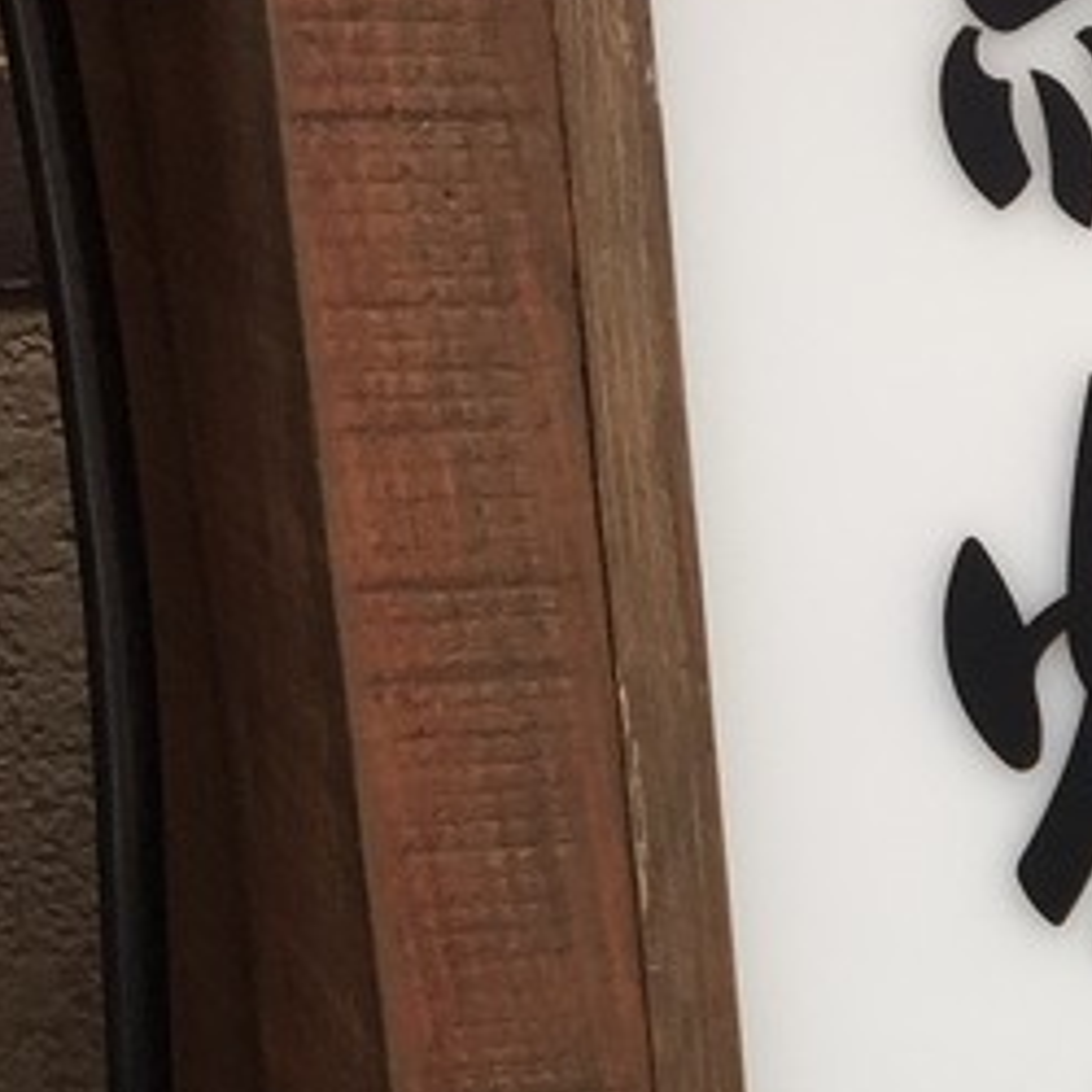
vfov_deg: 13.4
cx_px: 1839
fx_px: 4390
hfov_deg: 13.1
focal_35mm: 123
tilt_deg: -22.1
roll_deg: -1.5
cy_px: 1647
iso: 32
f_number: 2.2
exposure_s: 1/120
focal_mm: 4.15
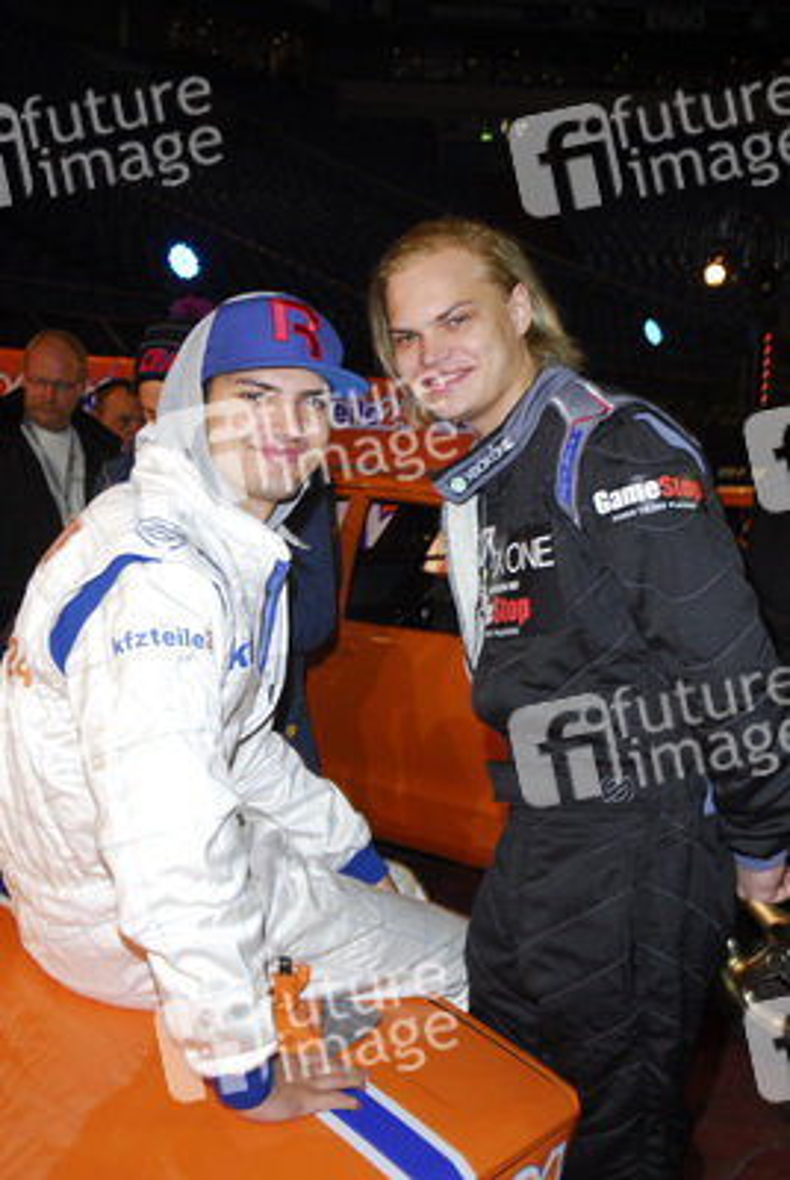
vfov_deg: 44.9
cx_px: 395
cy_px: 590
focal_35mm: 44
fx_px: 1427
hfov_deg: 30.9
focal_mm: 29
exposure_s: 1/60
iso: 200
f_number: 5
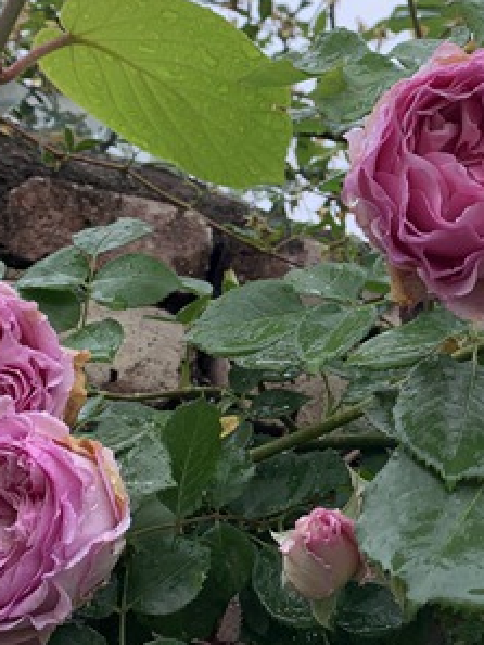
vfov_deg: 30.4
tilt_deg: +32.2
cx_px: 471
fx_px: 1174
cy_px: 202
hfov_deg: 22.5
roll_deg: -0.3
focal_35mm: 63
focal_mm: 4.25
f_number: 1.8
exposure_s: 1/169
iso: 25
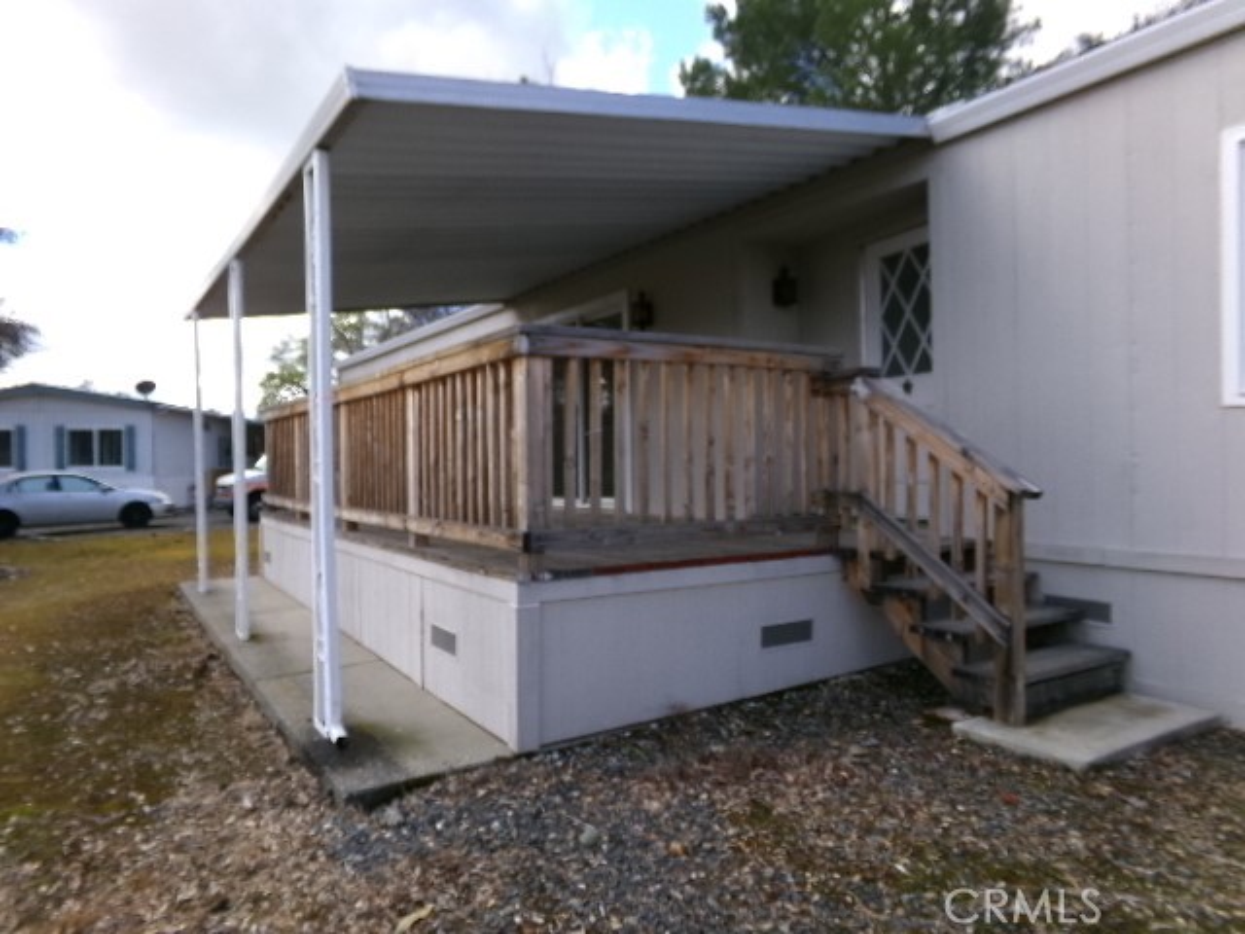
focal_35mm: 24
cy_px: 467
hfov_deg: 71.6
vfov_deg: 56.8
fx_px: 863
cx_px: 622
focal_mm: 4.3
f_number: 3.7
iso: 100
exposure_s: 1/300
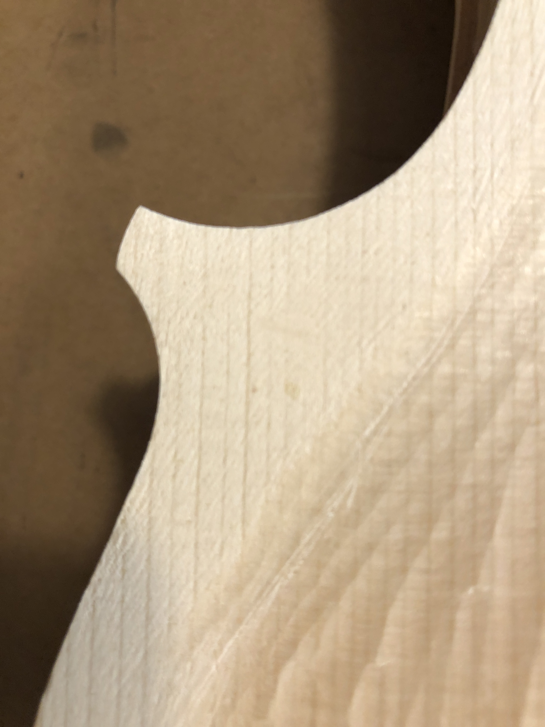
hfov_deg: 49.7
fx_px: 588
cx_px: 272
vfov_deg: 63.4
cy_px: 364
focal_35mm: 28
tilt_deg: -82.1
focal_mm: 3.99
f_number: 1.8
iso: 40
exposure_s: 1/32
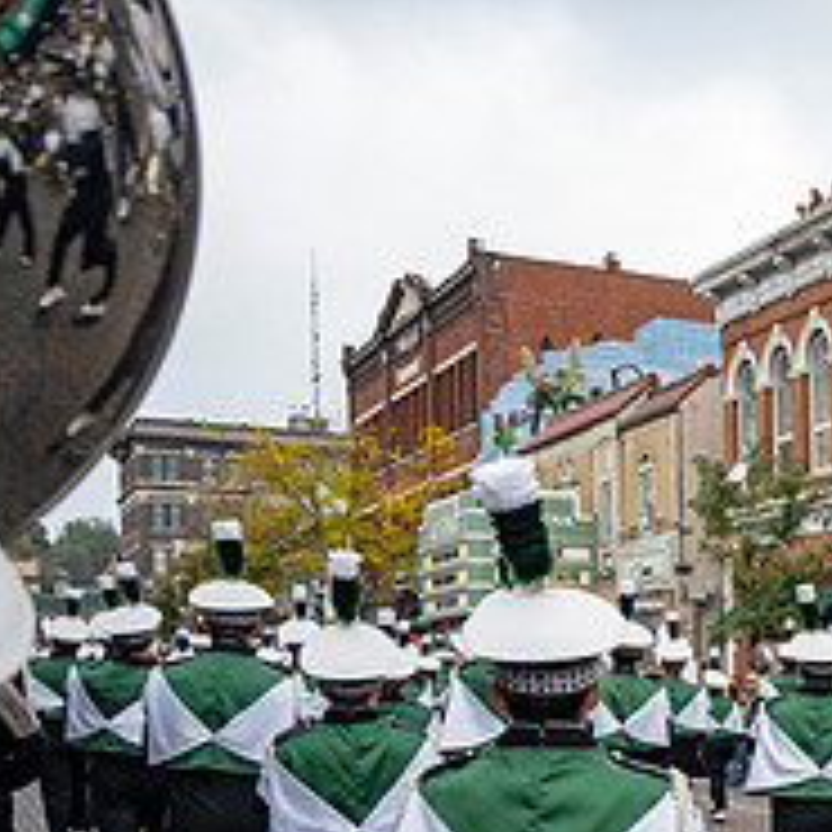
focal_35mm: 64
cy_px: 758
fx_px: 1740
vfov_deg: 26.0
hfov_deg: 21.9
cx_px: 1282
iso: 800
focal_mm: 24
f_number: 4
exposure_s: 1/1600
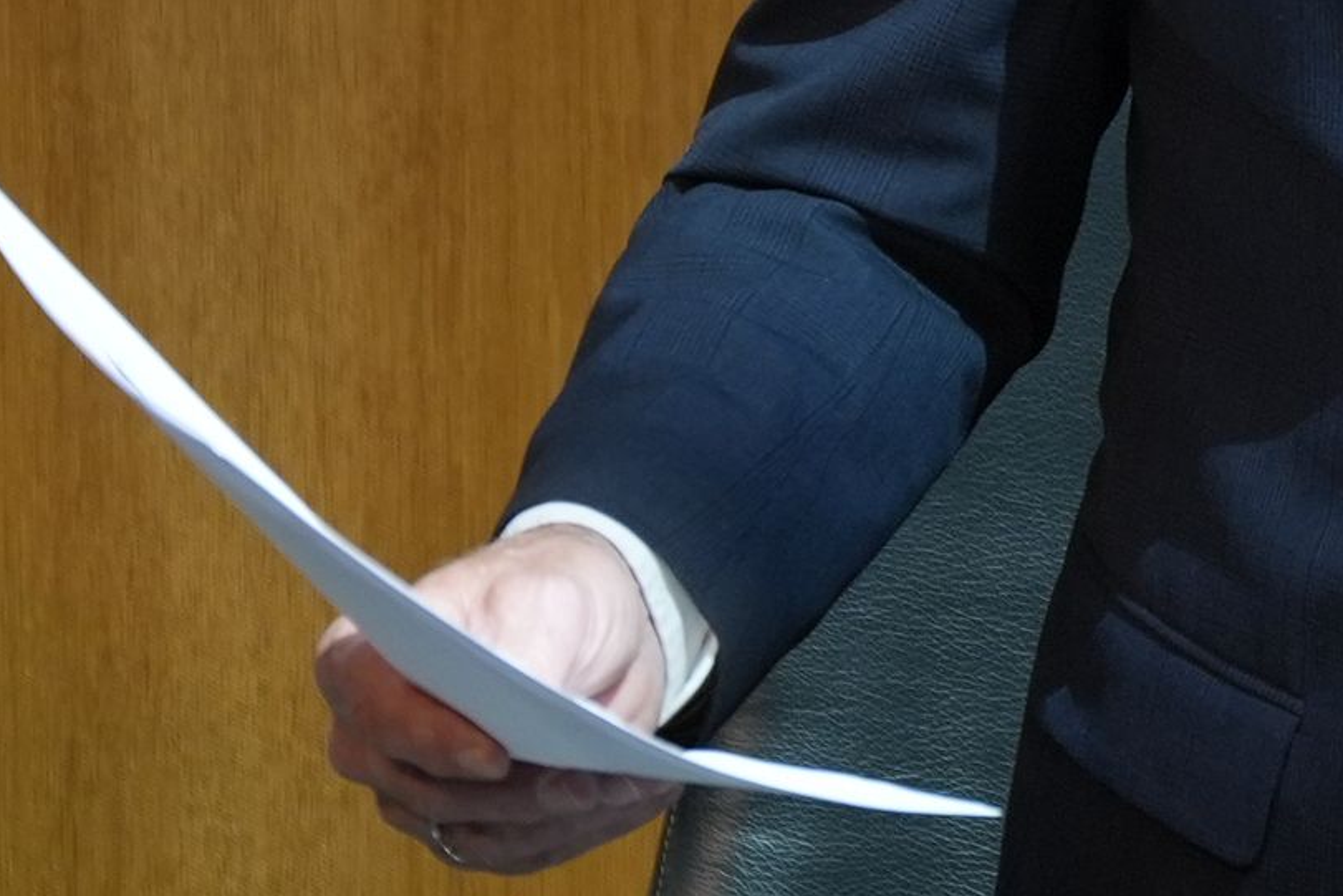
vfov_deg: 0.9
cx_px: 788
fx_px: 56860
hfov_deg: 1.4
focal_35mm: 1524
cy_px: 32
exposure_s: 1/320
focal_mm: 309
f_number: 5.6
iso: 640
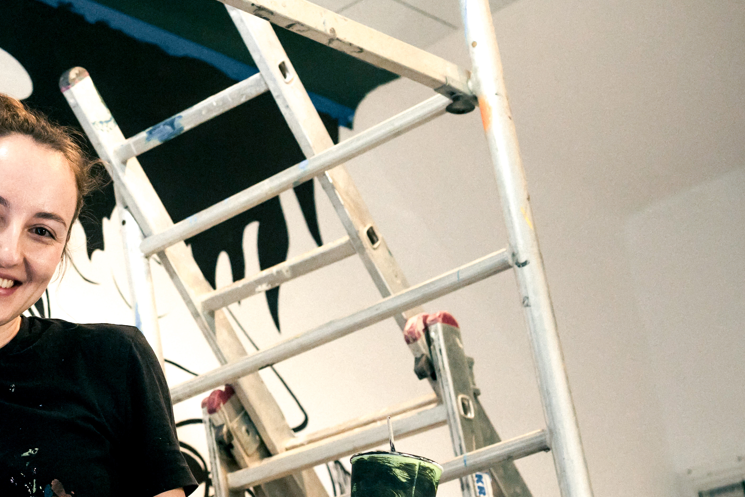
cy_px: 411
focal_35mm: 87
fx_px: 1800
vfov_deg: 15.6
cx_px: -40
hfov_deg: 22.3
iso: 800
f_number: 4
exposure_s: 1/200
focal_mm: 35
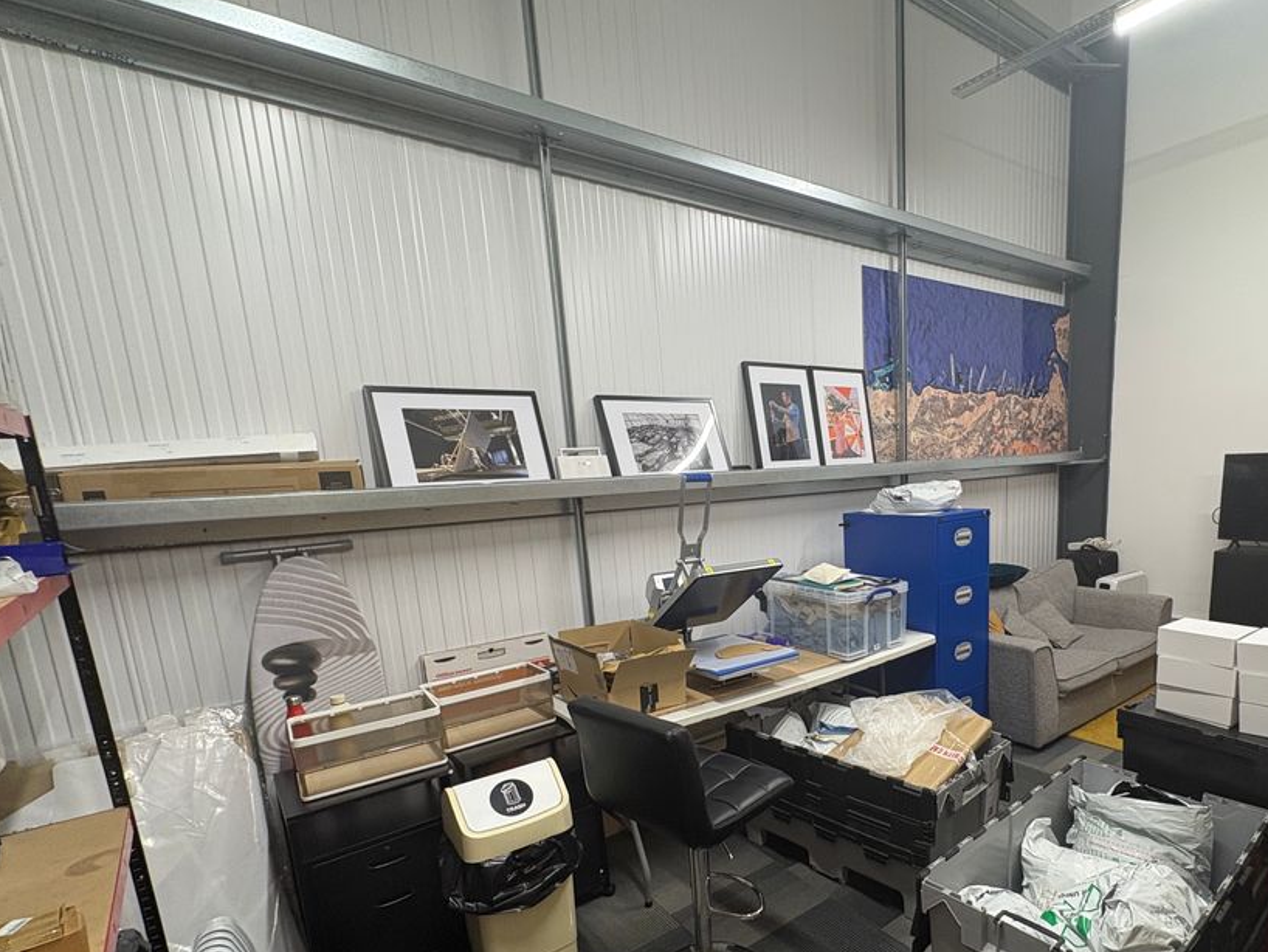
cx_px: 781
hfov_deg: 83.3
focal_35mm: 19
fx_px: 696
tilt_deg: -8.6
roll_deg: +4.0
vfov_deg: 67.6
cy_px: 596
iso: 200
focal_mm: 2.22
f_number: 2.2
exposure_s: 1/50
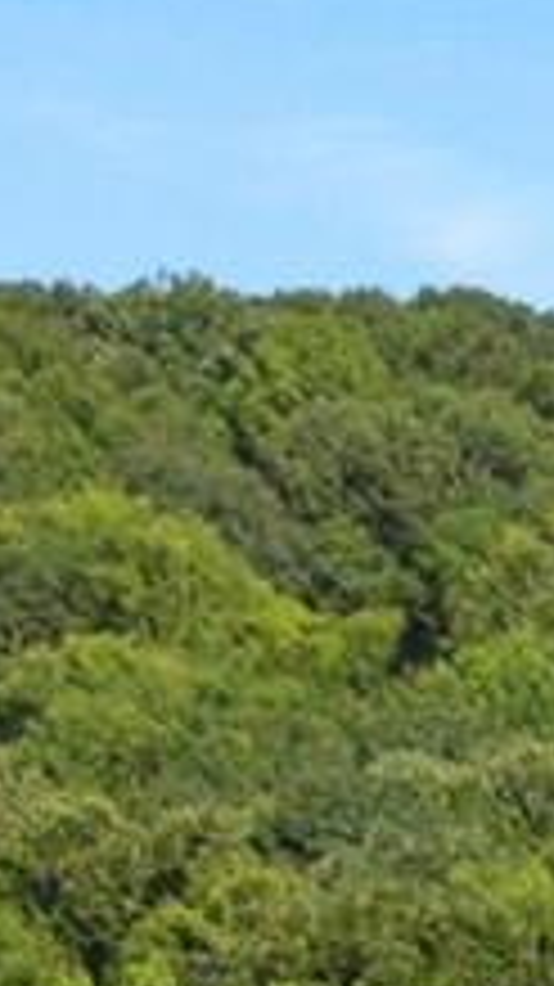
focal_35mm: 245
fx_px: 6406
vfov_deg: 7.3
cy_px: 3426
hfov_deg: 4.2
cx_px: 2977
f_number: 1.8
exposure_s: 1/120
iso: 200
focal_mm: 8.67
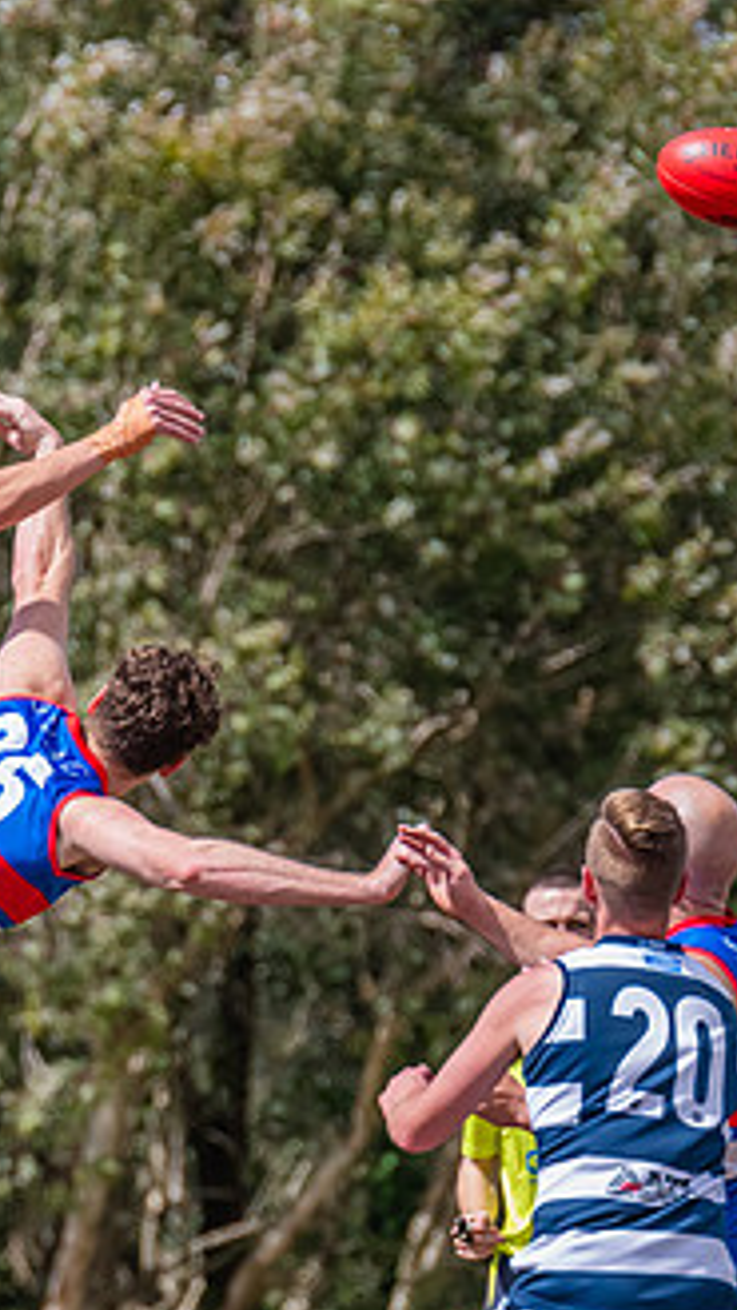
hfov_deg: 1.2
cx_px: 25
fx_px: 34473
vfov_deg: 2.2
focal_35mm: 992
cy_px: 809
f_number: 7.1
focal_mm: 420
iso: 800
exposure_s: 1/1600
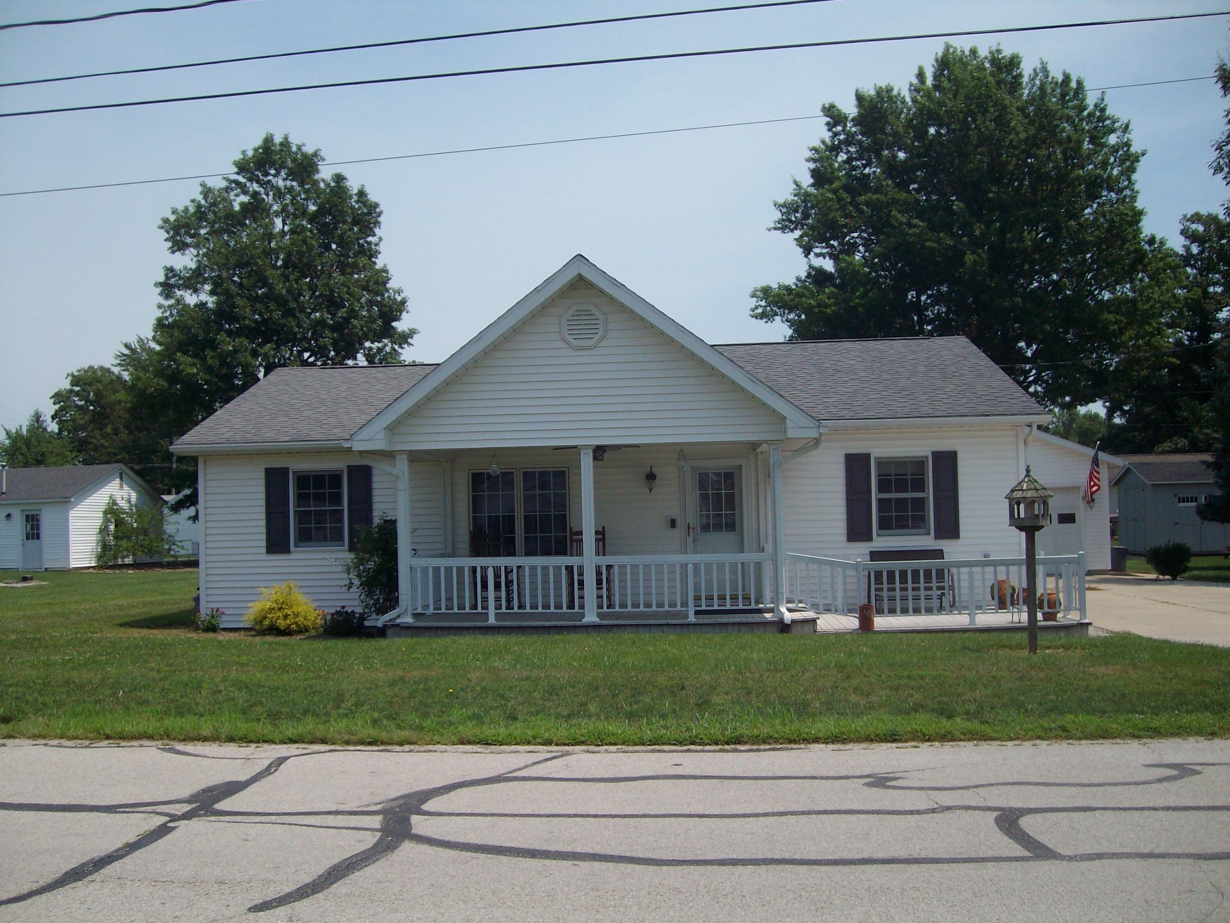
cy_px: 462
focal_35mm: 35
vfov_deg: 40.7
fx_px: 1244
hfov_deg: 52.6
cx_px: 615
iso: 80
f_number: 7.2
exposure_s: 1/347
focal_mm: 5.8
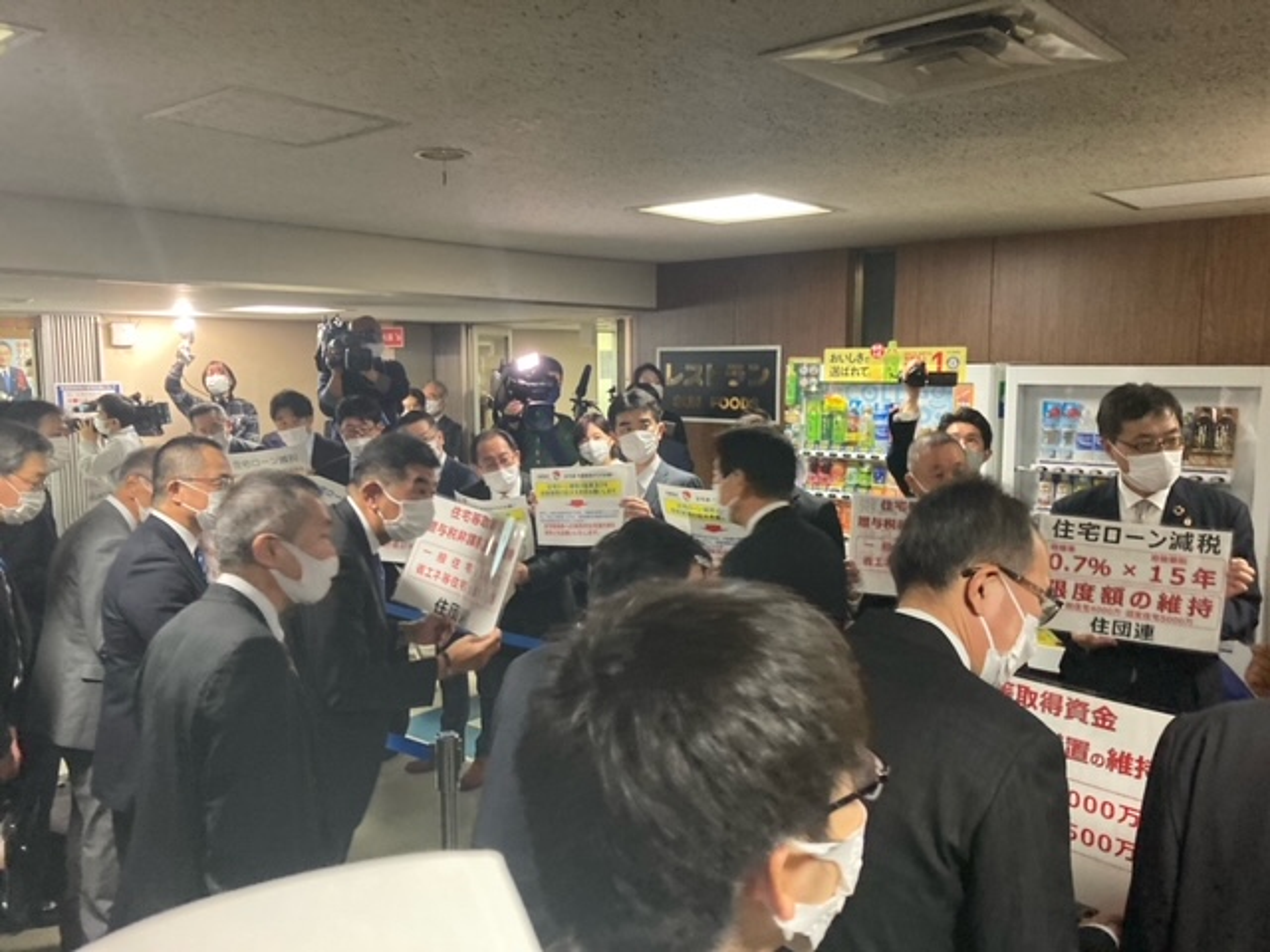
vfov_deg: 49.7
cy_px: 476
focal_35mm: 28
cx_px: 635
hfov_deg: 63.4
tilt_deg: -3.9
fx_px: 1027
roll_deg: +1.4
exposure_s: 1/33
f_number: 1.8
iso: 250
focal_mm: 3.99
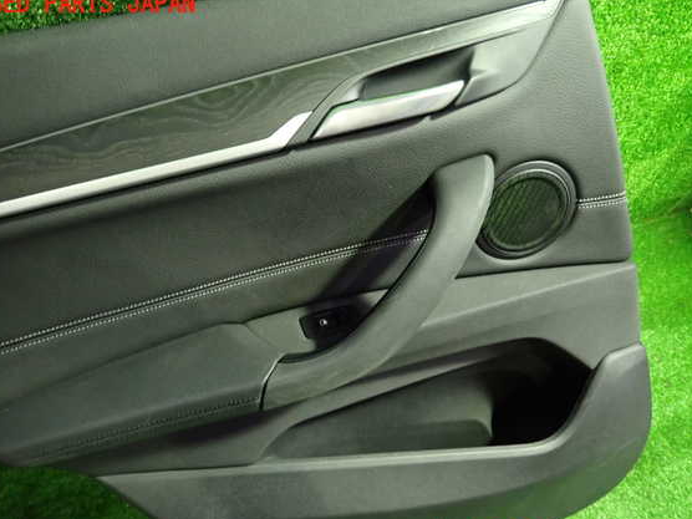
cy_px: 269
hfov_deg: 65.3
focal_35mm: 27
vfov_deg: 51.3
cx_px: 342
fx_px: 540
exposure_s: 1/30
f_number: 2
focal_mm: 4.5
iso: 500
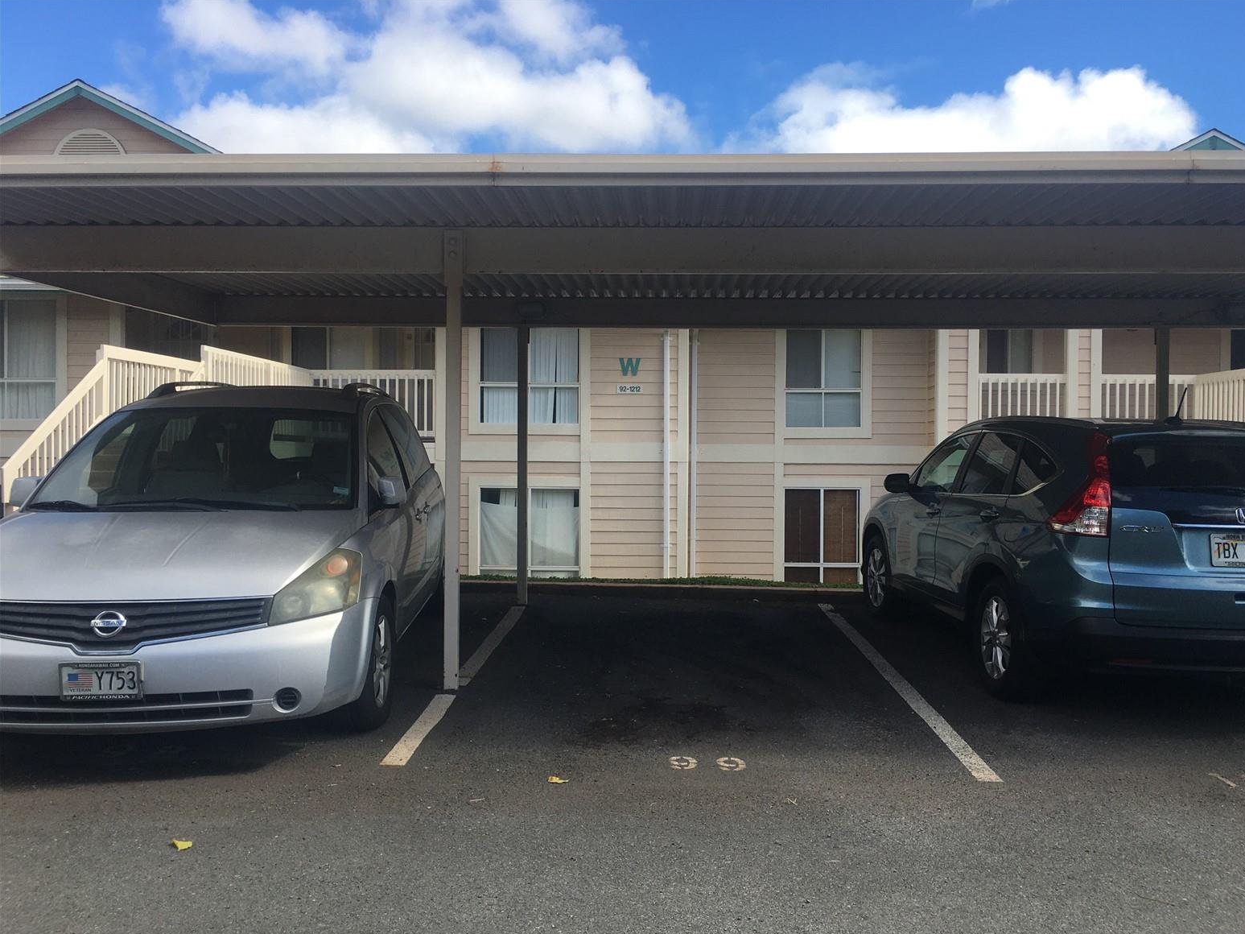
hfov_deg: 60.0
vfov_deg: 46.8
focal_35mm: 30
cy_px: 481
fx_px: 1079
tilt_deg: +0.3
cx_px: 643
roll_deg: +0.0
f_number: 2.2
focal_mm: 4.15
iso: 25
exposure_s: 1/938
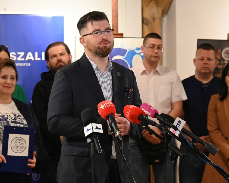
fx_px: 1003
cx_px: 111
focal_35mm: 148
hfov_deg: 13.0
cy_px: 91
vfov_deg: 10.4
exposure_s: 1/320
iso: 12800
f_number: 6.3
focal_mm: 130
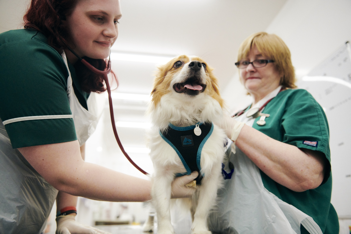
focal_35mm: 27
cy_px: 117
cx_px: 176
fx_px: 263
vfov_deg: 47.9
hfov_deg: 67.4
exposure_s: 1/800
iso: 2000
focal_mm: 27
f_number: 2.8
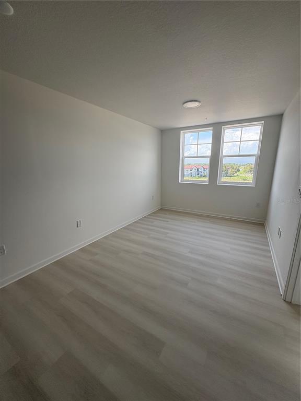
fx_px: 162
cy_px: 200
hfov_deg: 85.7
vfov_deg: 102.1
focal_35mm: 14
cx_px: 150
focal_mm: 2.22
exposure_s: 1/266
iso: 64
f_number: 2.2
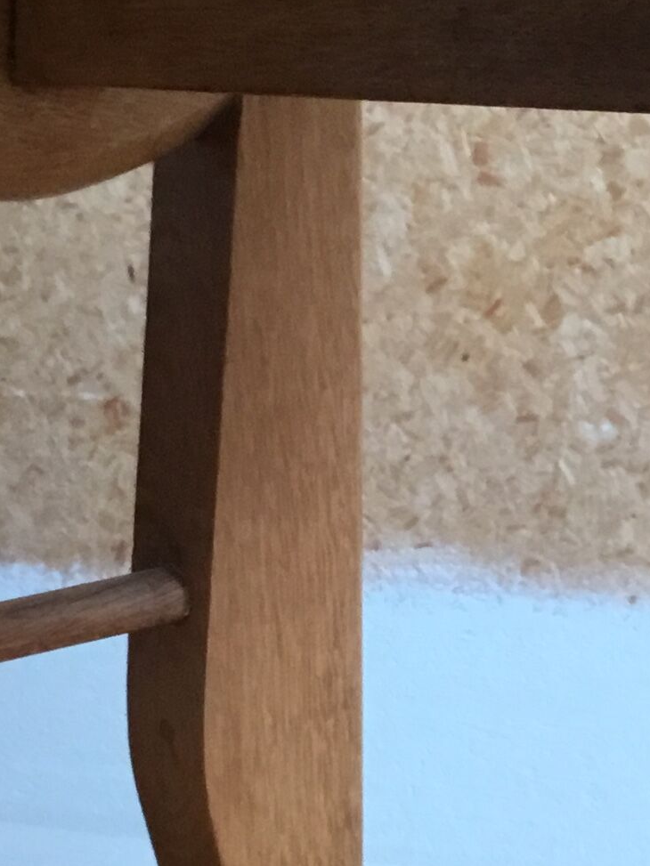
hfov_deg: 14.2
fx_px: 2603
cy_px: 590
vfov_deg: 18.8
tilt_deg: -14.1
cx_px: 305
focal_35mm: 104
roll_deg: -0.6
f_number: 2.4
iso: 125
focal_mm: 3.3
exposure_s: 1/33
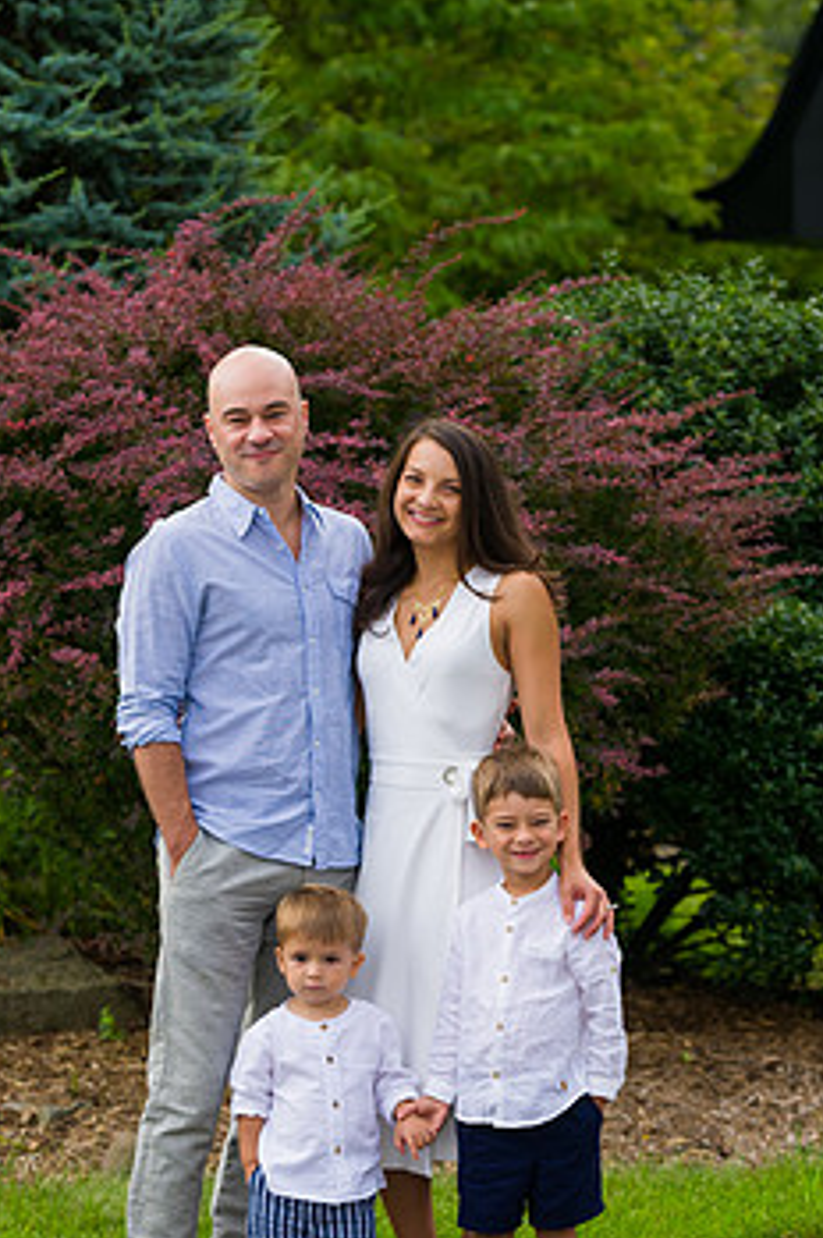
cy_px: 766
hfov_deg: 9.6
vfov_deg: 14.4
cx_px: 312
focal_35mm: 142
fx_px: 4879
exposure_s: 1/800
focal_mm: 110
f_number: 4
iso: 200
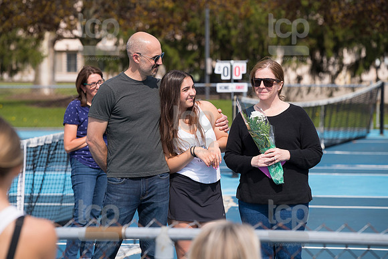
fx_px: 1886
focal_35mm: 175
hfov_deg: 11.7
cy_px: 130
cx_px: 194
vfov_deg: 7.9
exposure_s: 1/1250
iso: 250
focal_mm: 175
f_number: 5.6
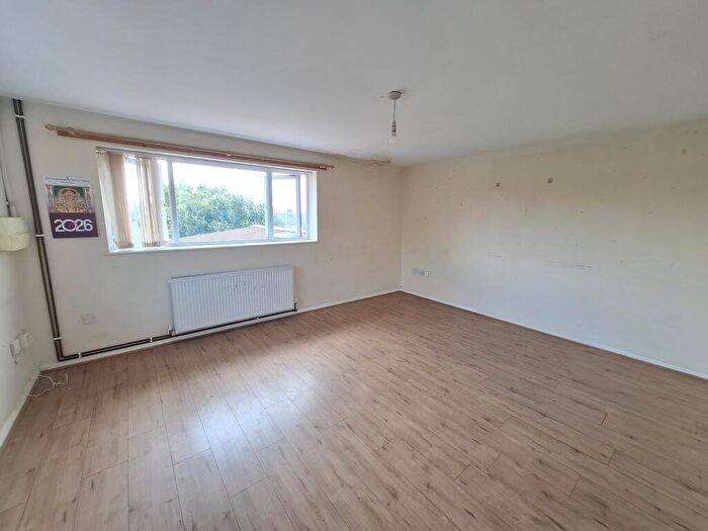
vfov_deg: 89.9
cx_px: 354
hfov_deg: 106.2
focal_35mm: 13
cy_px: 266
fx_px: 266
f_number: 2.2
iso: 40
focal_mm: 1.74
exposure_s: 1/50
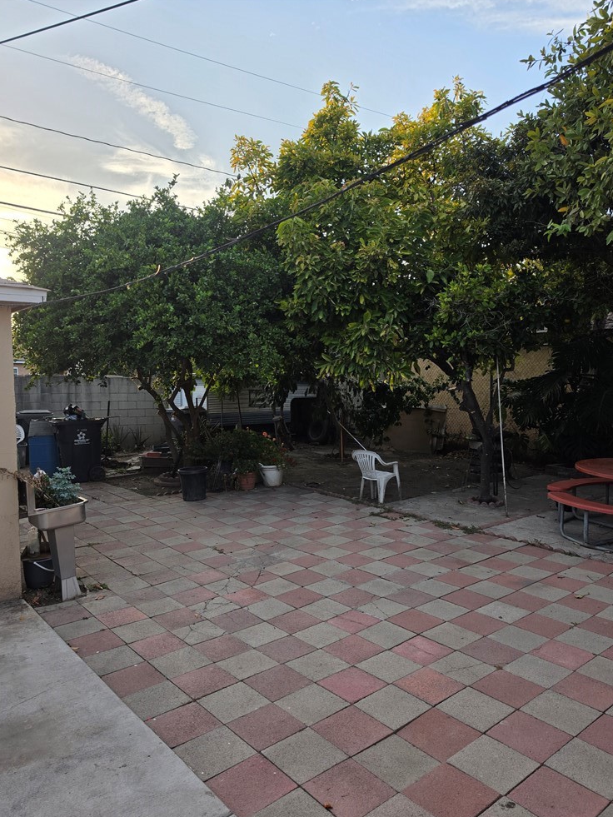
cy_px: 421
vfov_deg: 71.6
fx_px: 567
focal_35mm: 24
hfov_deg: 56.8
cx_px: 300
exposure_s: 1/1645
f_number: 1.4
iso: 64
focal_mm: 6.5
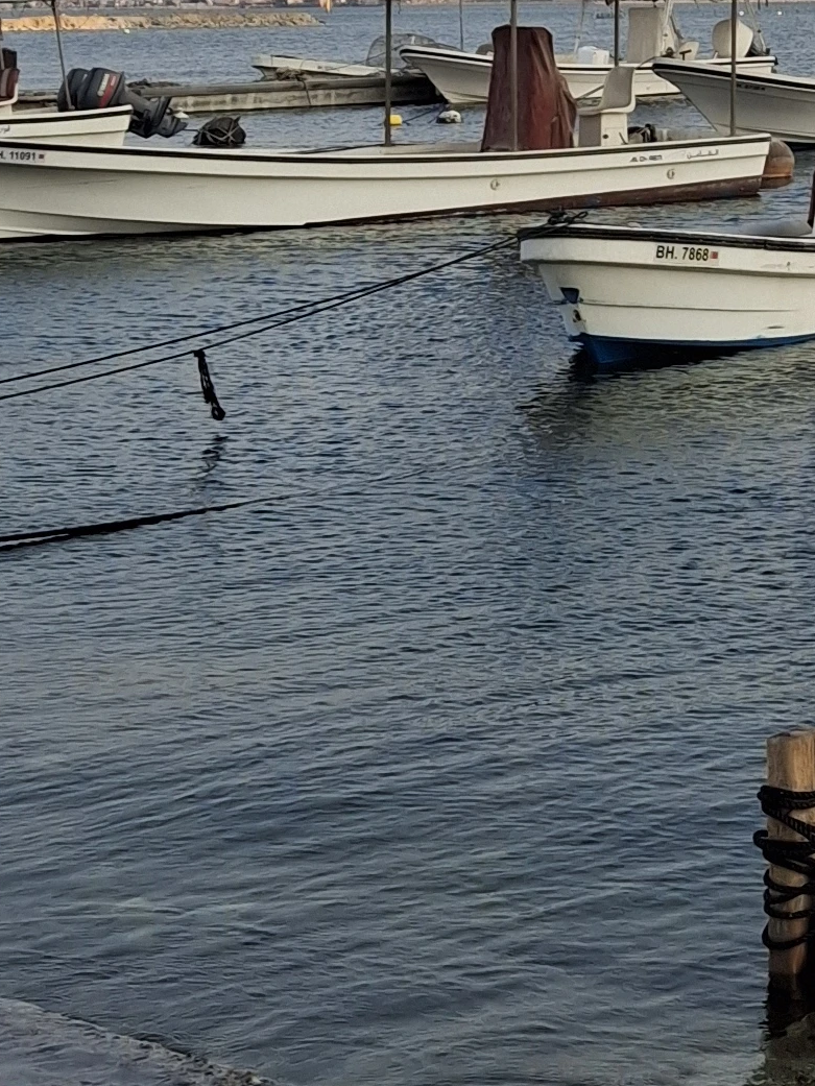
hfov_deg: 14.4
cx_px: 1080
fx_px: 3076
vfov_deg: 19.3
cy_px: -54
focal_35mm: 98
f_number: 1.8
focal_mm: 4.69
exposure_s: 1/472
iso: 25
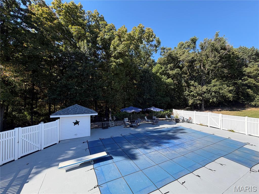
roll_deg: +0.1
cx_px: 130
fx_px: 105
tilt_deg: +1.5
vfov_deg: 85.7
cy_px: 97
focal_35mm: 14
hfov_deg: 102.1
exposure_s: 1/502
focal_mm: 2.22
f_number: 2.2
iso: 40
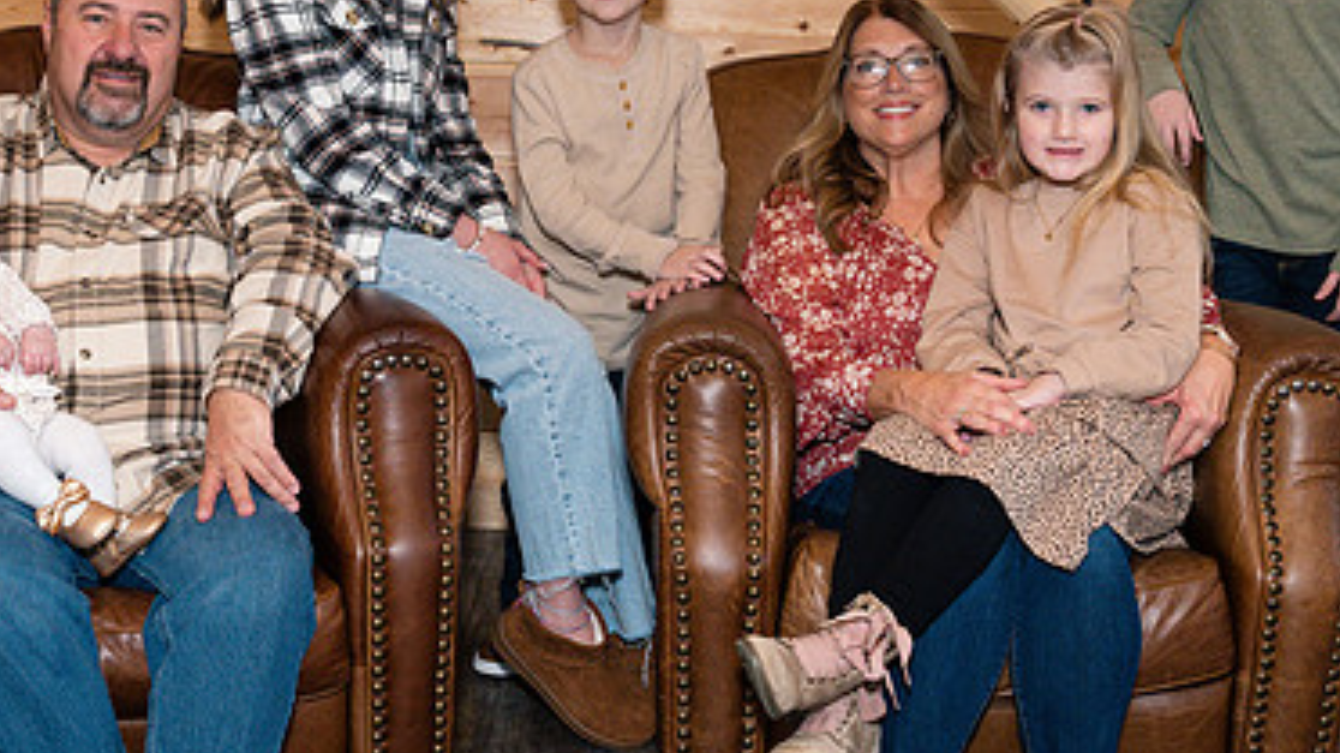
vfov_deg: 20.4
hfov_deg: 35.3
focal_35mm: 59
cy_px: 357
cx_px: 531
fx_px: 2096
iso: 1000
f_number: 8
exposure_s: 1/160
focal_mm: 32
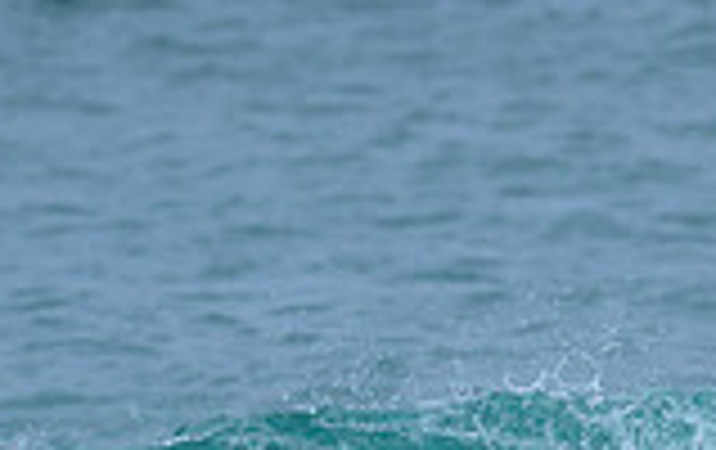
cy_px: 677
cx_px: 686
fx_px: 76198
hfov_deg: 0.5
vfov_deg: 0.3
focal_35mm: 3898
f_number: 6.3
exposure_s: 1/2000
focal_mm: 800
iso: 280
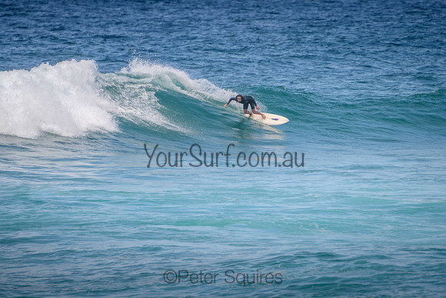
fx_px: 6807
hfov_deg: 3.8
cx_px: 264
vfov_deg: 2.5
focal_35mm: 549
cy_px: 108
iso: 400
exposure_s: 1/2000
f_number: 5.6
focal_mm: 400
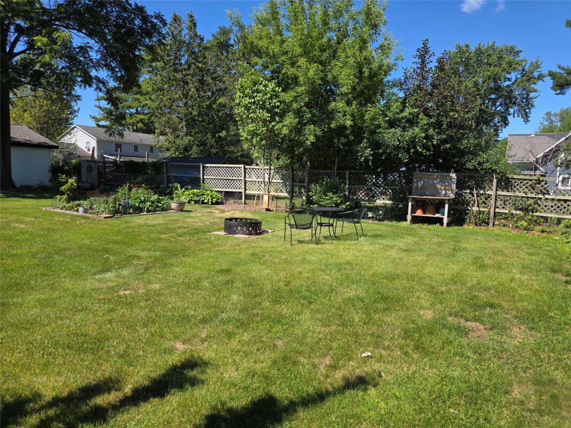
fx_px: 379
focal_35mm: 23
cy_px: 214
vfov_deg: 58.9
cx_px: 286
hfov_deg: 73.9
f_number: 1.7
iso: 80
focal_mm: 6.3
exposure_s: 1/3778
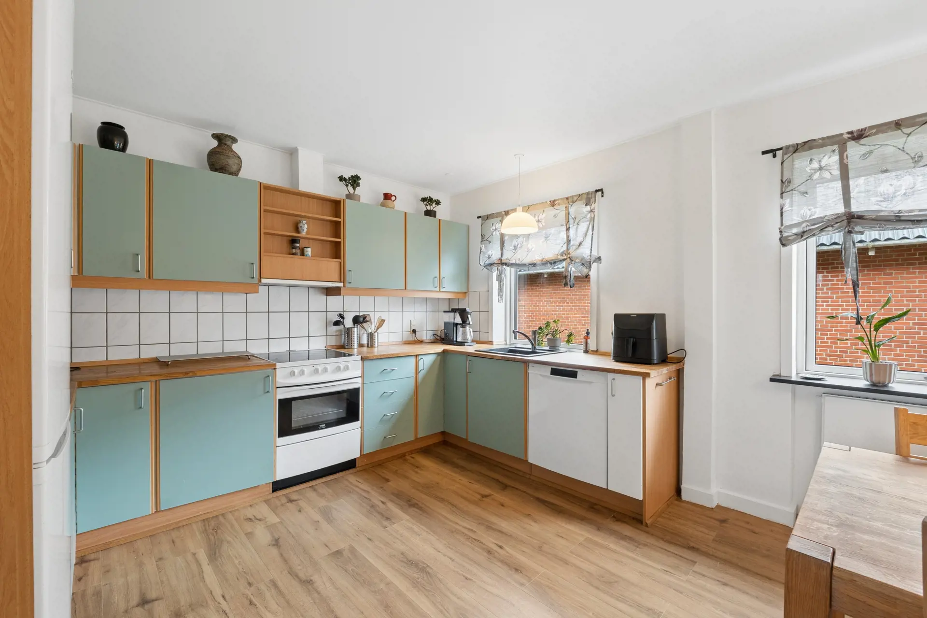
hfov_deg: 100.4
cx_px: 464
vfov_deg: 77.3
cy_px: 309
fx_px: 386
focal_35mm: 15
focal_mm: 10
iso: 200
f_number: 8
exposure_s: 1/5
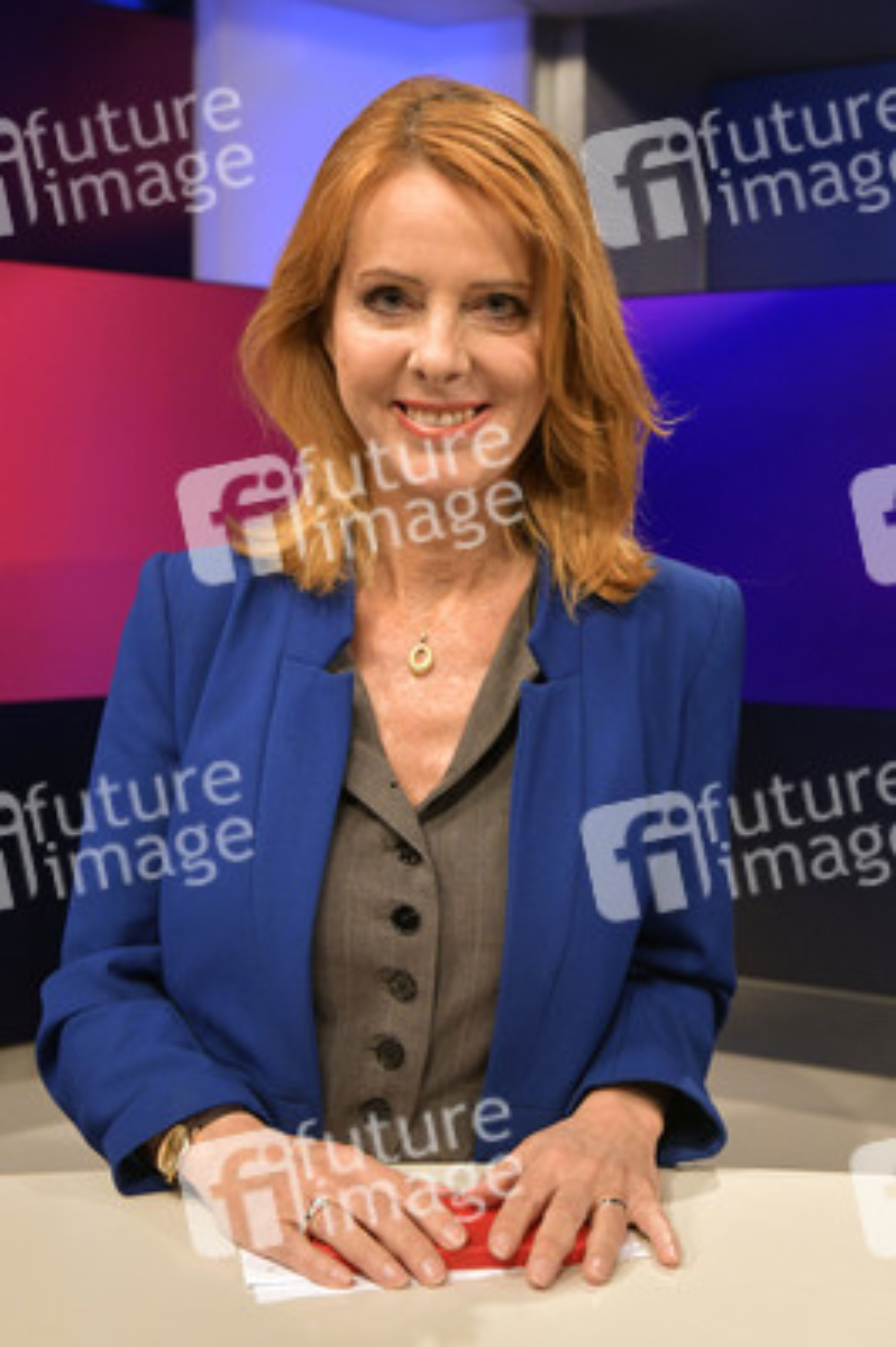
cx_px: 448
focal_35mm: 35
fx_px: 1309
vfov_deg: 54.5
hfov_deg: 37.8
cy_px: 674
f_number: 5.6
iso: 2000
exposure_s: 1/200
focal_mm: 35
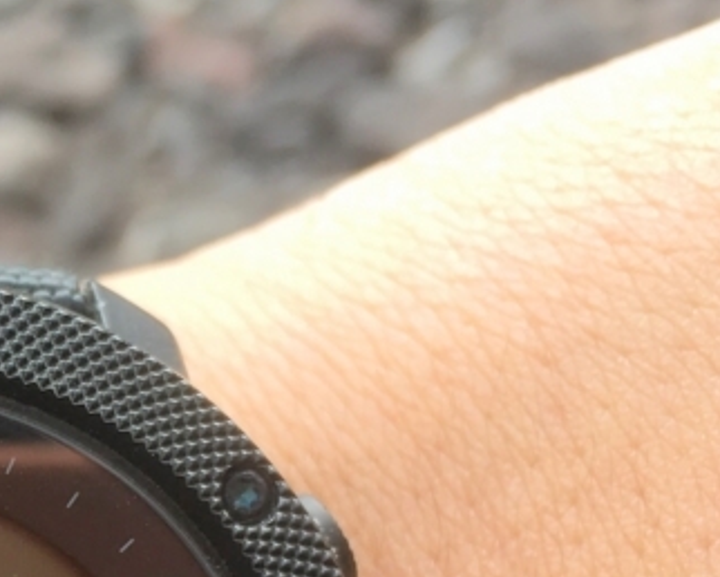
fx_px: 1919
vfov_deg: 16.6
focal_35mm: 90
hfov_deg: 19.7
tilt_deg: -50.9
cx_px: -201
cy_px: 635
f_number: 2.2
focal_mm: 4.15
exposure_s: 1/472
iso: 25
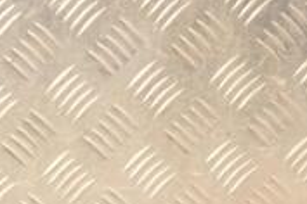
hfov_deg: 9.3
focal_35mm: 214
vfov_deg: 6.3
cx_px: -201
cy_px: 311
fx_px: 1825
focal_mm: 42
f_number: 4.8
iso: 800
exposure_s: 1/100
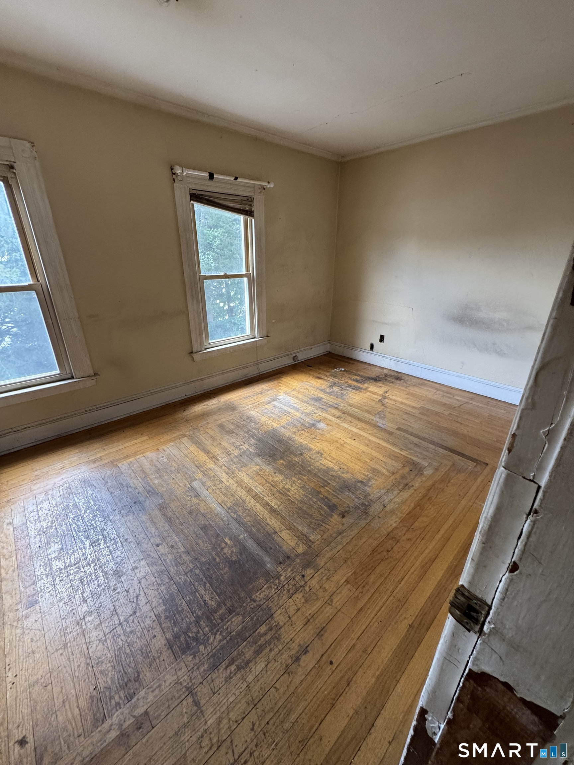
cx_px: 287
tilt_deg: -22.3
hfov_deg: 85.7
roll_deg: +1.0
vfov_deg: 102.1
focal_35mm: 14
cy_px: 382
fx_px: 310
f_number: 2.2
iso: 250
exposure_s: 1/99
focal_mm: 2.22
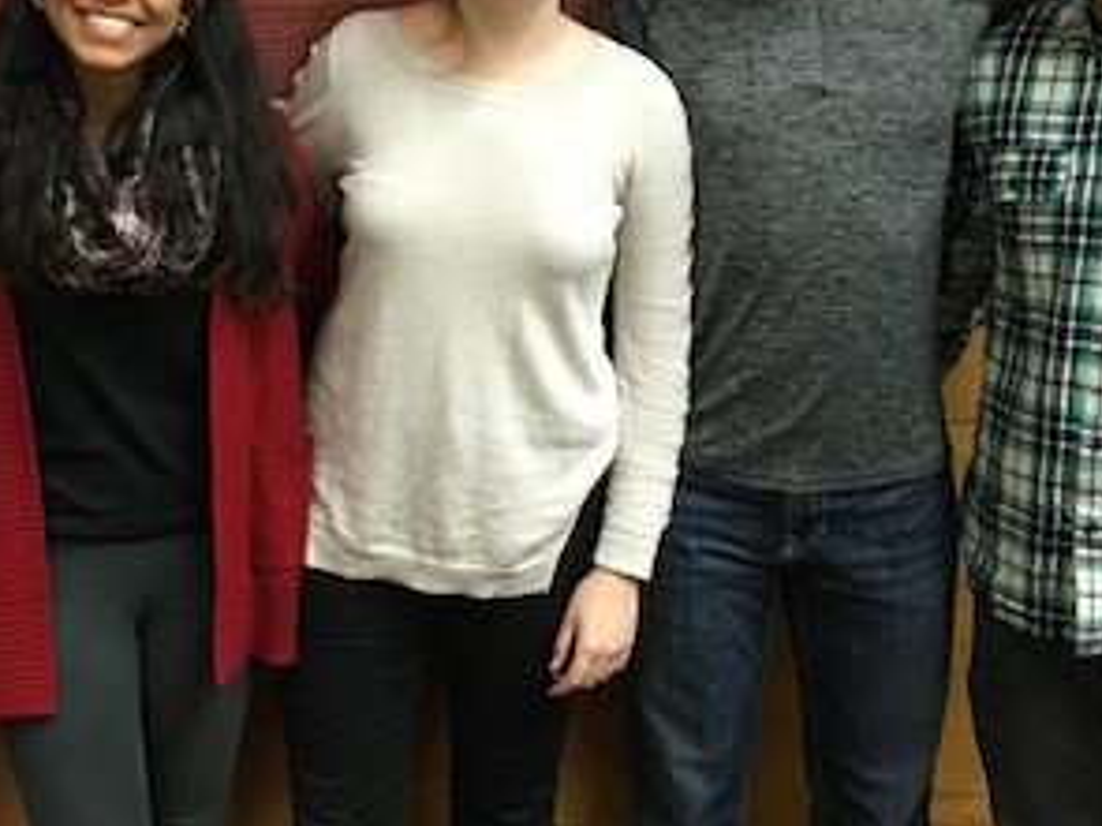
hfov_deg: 30.2
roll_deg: +0.8
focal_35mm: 64
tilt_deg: -11.4
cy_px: 221
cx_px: 482
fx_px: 2037
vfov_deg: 22.7
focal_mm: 4.15
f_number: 2.2
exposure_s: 1/24
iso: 200
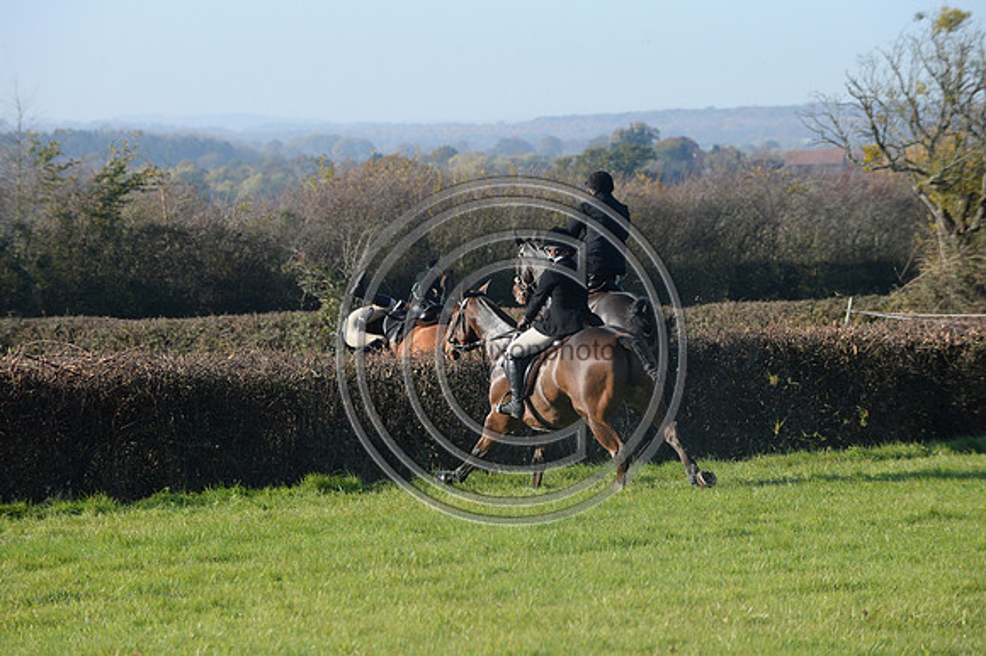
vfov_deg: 6.9
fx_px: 5474
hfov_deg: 10.3
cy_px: 328
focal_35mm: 200
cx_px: 493
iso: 1000
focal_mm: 200
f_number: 7.1
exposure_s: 1/1250
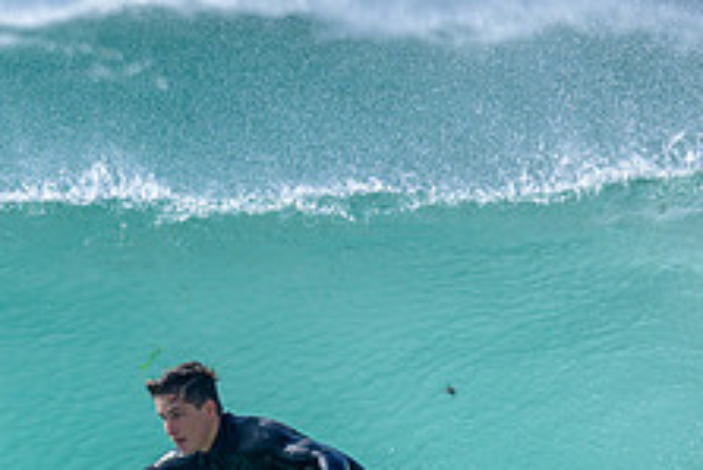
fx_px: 49162
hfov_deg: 0.8
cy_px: 514
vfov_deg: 0.5
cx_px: -233
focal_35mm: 2516
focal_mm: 800
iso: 360
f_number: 6.3
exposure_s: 1/2000
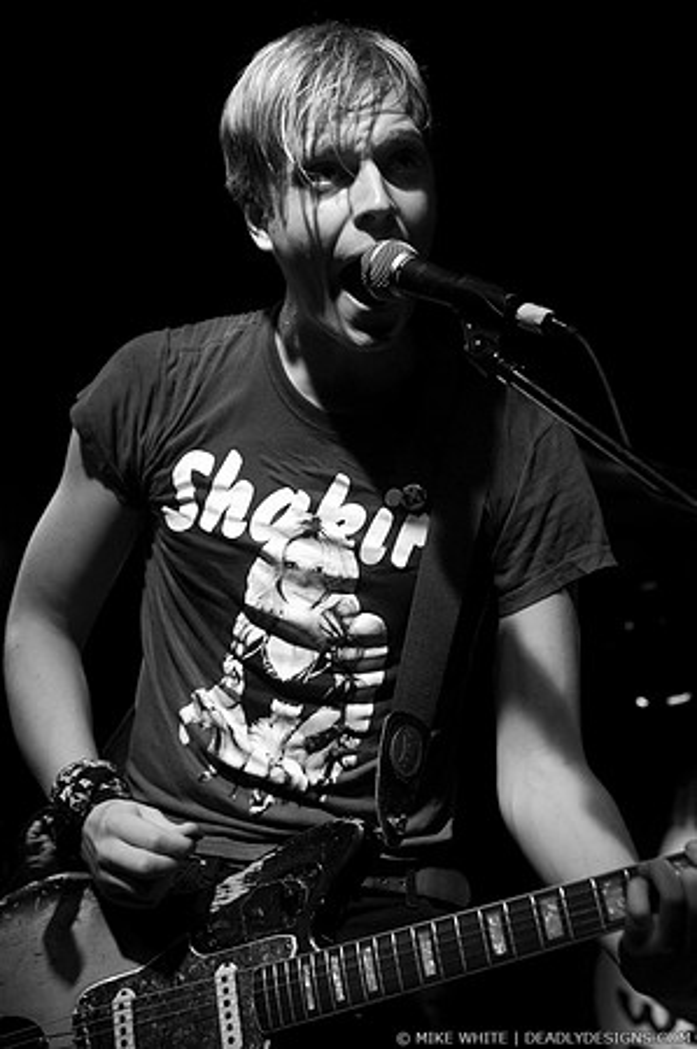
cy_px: 524
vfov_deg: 37.9
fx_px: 1528
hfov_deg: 25.7
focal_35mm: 52
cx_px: 348
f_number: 3.2
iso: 800
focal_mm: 35
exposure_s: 1/80
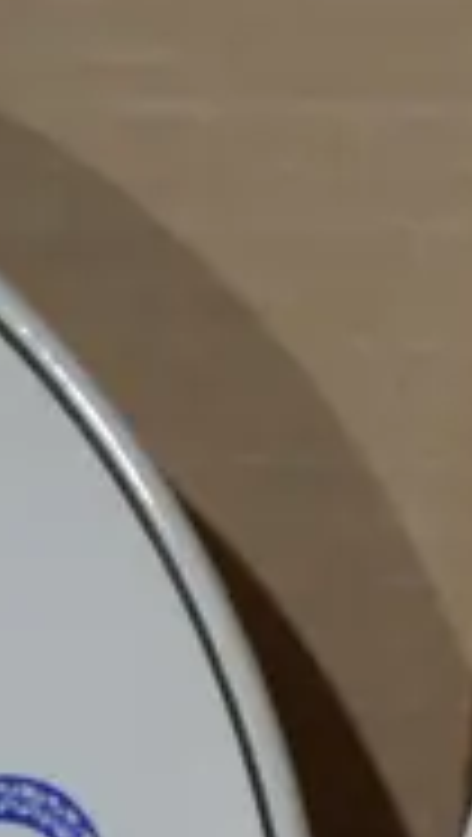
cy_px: 1208
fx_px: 3994
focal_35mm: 180
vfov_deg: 11.5
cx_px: 2113
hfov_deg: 5.5
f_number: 4
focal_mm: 15
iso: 200
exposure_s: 1/125
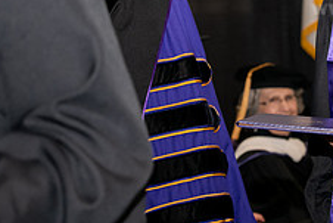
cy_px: 39
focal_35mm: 218
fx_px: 2018
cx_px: 245
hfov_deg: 9.4
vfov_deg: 6.3
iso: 1600
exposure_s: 1/200
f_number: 5.6
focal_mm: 85
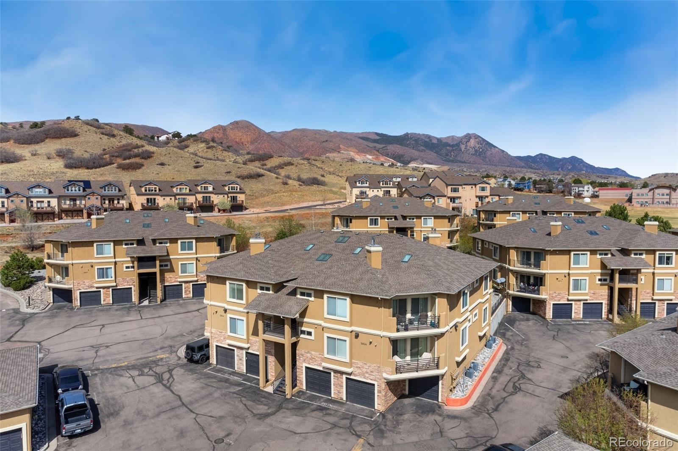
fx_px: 414
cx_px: 339
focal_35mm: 22
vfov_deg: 57.2
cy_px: 226
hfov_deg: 78.6
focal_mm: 8.38
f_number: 2.8
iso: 100
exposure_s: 1/640
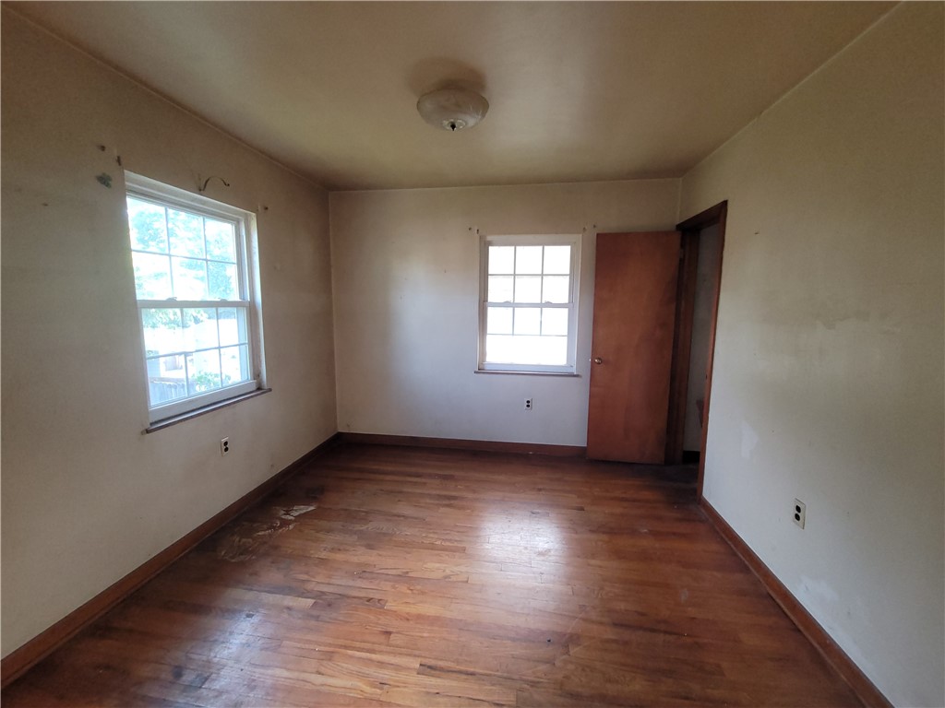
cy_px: 354
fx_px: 355
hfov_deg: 106.2
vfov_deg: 89.9
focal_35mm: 13
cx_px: 472
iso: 200
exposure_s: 1/60
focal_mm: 2.2
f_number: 2.2
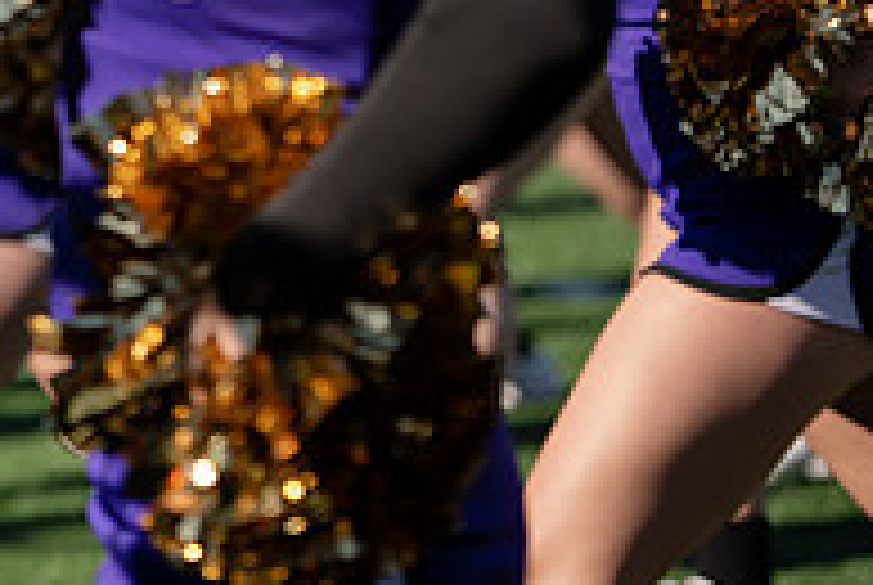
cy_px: -250
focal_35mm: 358
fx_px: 8695
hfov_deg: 5.7
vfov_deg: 3.8
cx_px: -351
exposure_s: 1/1250
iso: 125
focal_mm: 120
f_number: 3.5
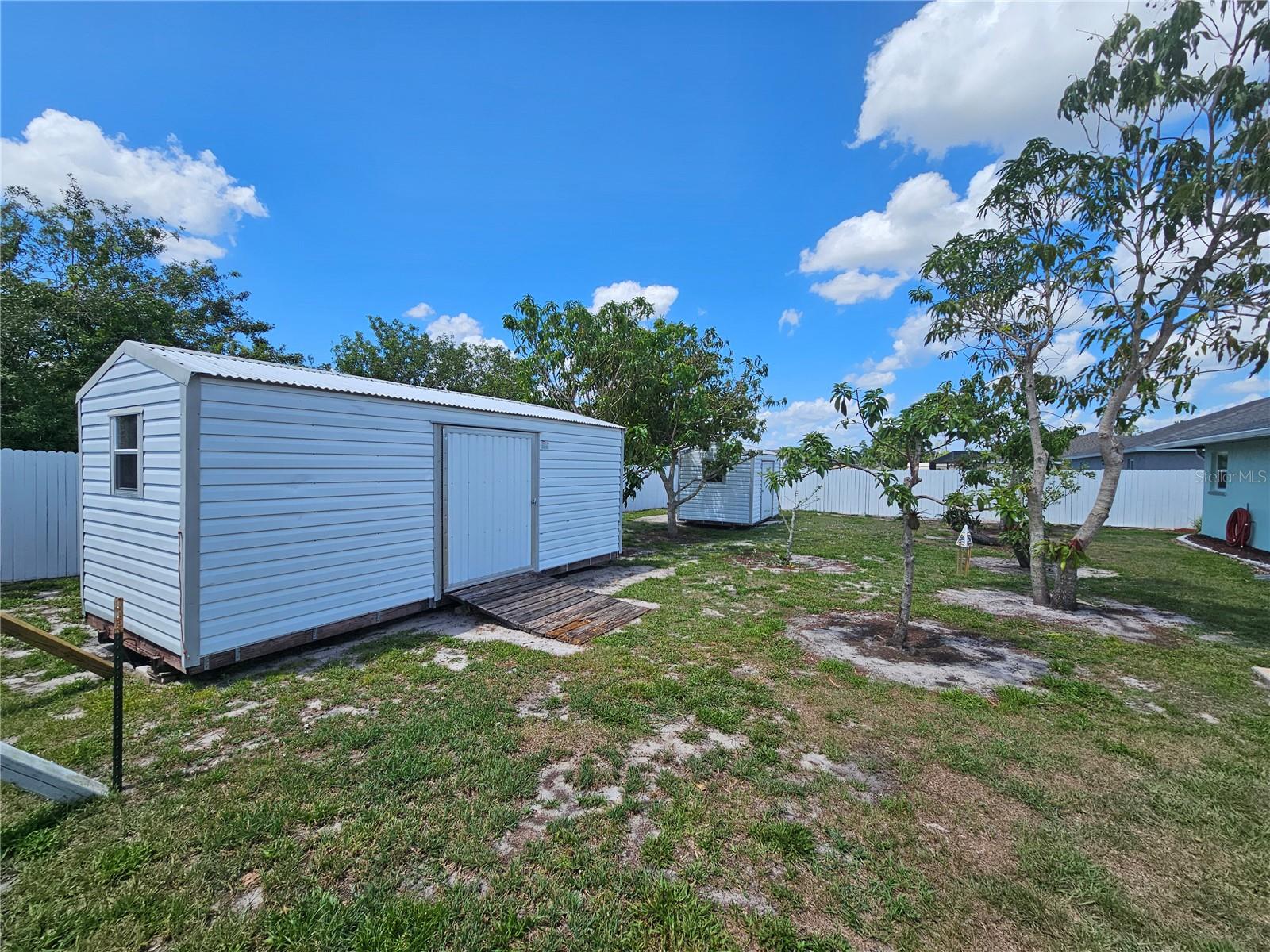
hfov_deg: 106.2
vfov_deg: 89.9
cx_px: 635
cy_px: 476
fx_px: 477
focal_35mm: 13
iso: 50
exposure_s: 1/2782
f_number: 2.2
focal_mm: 2.2
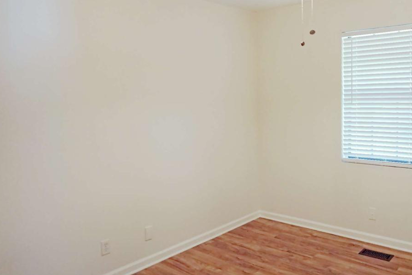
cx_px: 269
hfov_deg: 57.6
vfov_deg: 41.1
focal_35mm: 32
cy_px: 131
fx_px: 366
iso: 1600
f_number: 3.5
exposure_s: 1/160
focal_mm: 16
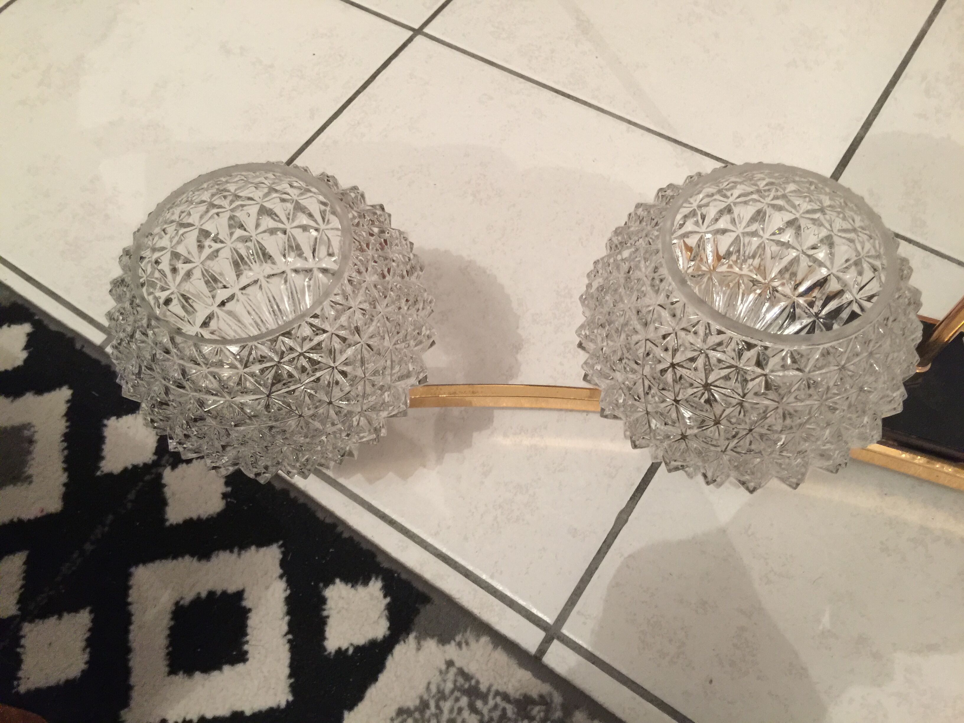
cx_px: 482
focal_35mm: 29
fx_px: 808
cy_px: 362
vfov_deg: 48.2
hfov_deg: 61.7
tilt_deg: -60.8
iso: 160
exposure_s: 1/8
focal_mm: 4.15
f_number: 2.2
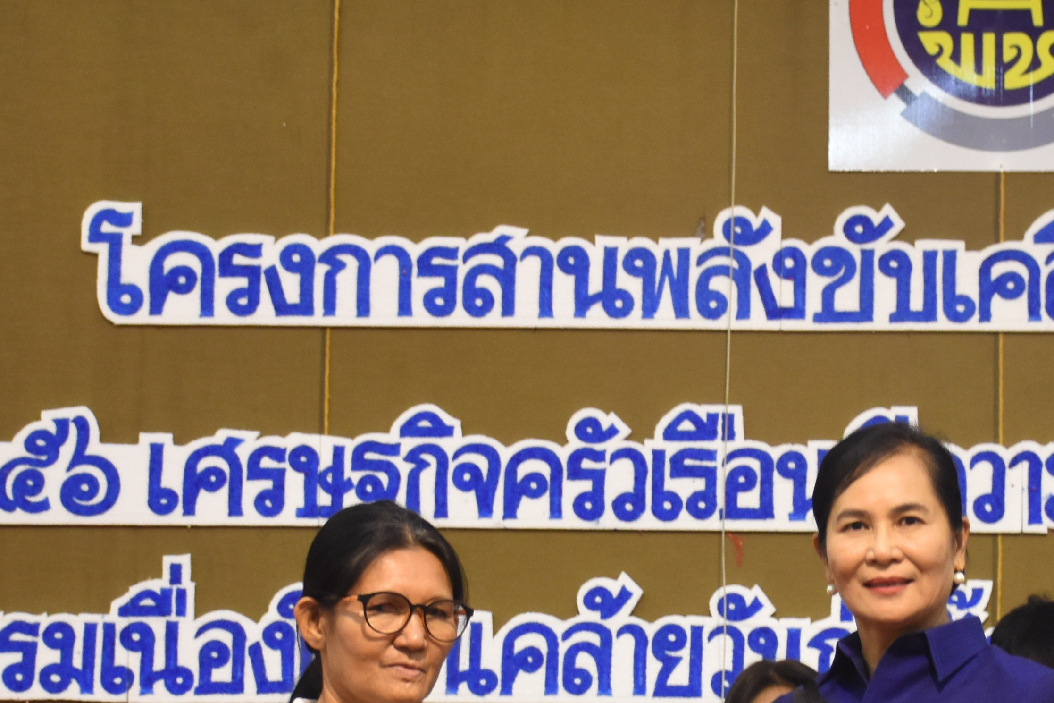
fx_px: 4010
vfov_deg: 10.0
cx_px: 784
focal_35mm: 137
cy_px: 663
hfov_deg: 14.9
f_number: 4.2
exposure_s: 1/60
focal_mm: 34
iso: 900
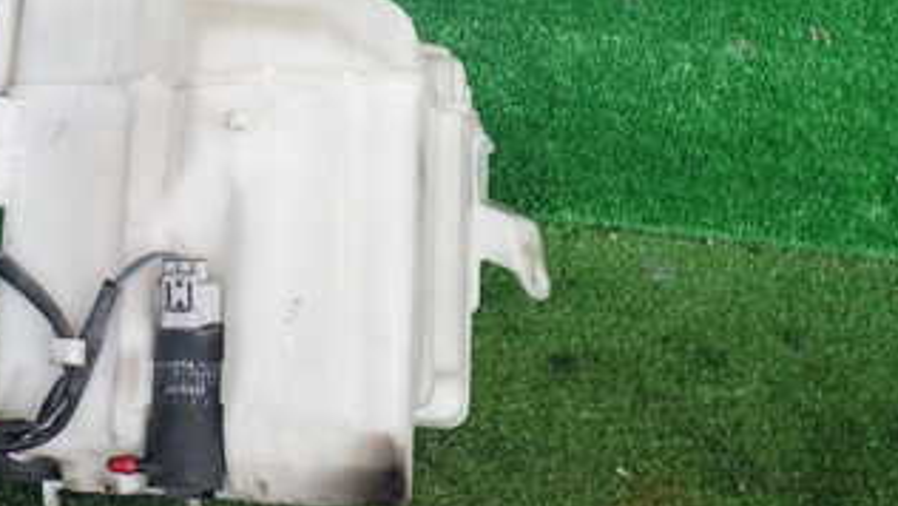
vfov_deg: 18.9
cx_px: 264
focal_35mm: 62
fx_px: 1477
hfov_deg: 33.4
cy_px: -3
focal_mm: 5.4
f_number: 2.3
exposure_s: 1/125
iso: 200
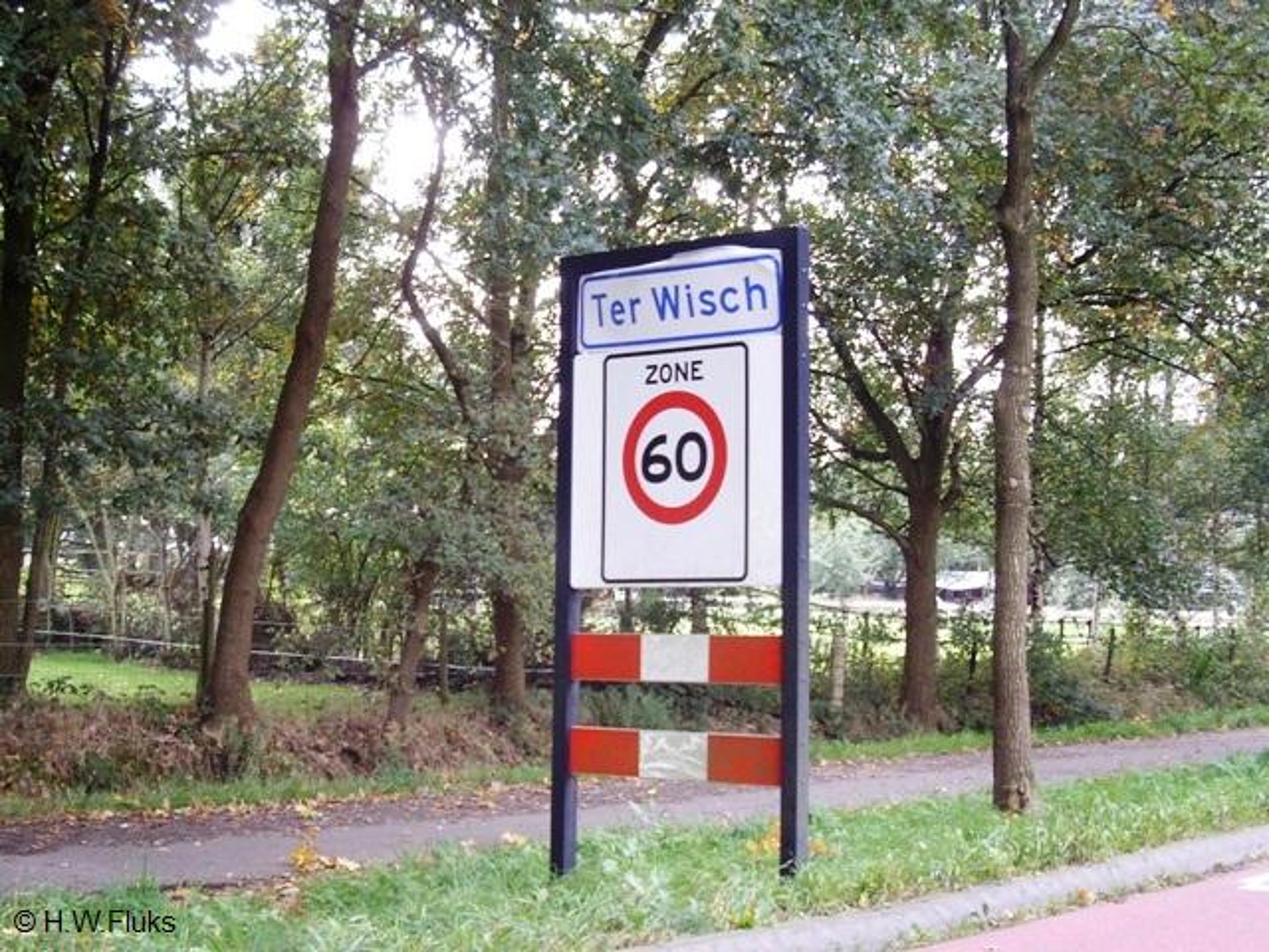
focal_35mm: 38
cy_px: 476
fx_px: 1393
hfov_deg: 49.0
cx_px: 634
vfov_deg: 37.7
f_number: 2.8
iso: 100
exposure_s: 1/50
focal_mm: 7.9
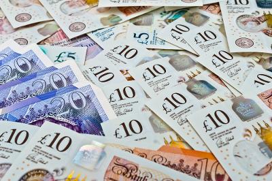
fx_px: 453
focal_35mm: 60
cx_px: 136
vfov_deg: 22.6
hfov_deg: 33.4
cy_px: 90
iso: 200
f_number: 11
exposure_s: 1/60
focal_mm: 40
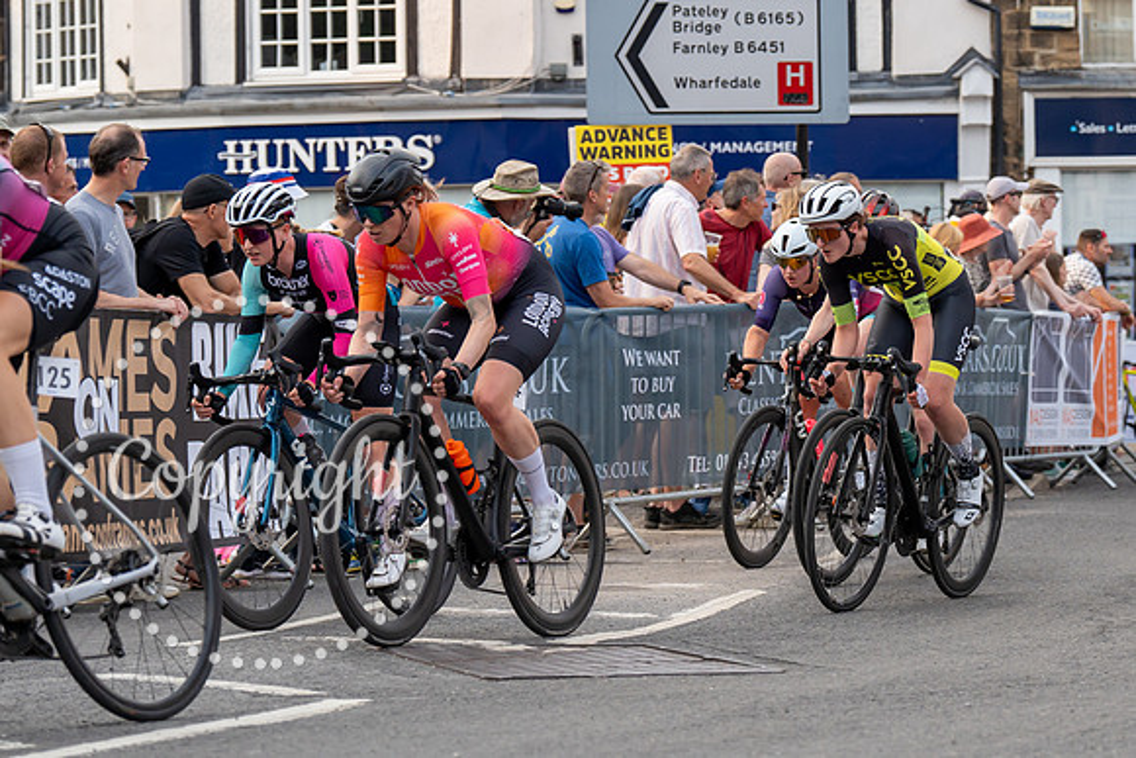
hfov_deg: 14.5
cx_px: 854
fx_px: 4458
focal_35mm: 141
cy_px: 188
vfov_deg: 9.7
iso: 500
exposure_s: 1/1000
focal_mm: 94
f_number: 4.5
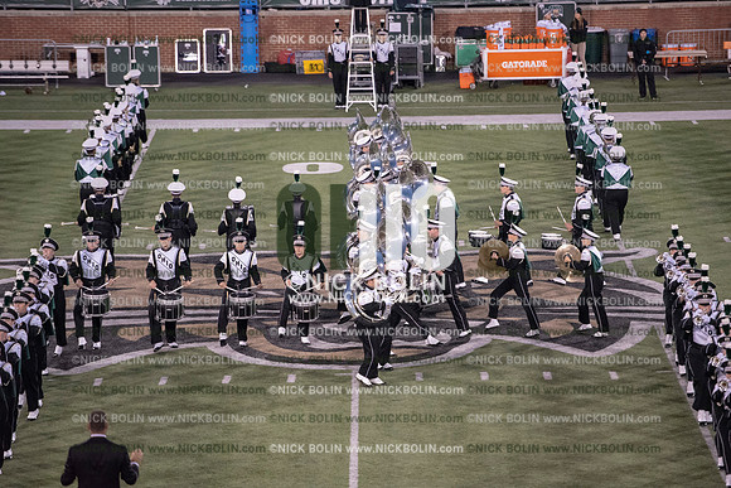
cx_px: 366
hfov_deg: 10.8
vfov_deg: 7.2
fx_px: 3859
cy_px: 244
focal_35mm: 190
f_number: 3.2
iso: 5000
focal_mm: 190
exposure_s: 1/1250
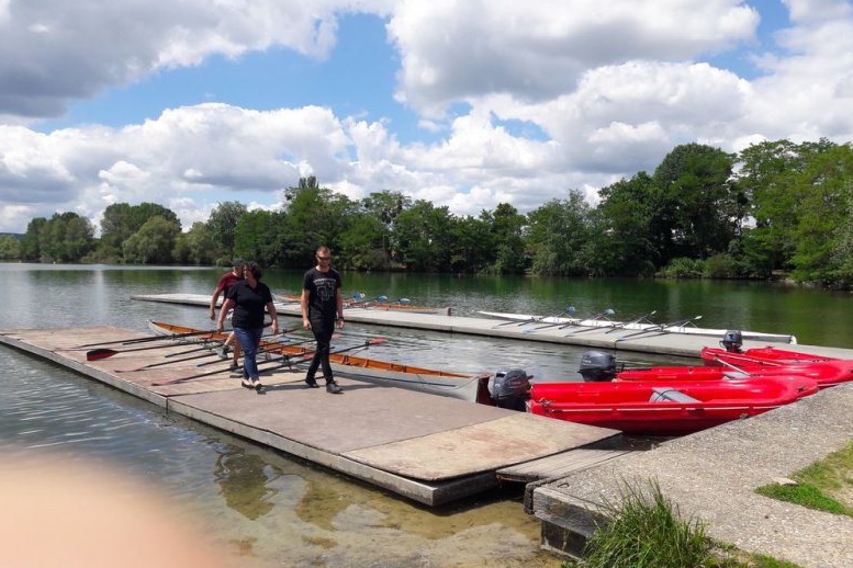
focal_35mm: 30
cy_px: 326
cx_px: 434
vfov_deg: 43.5
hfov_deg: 61.9
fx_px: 711
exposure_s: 1/1845
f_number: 1.9
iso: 40
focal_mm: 3.7
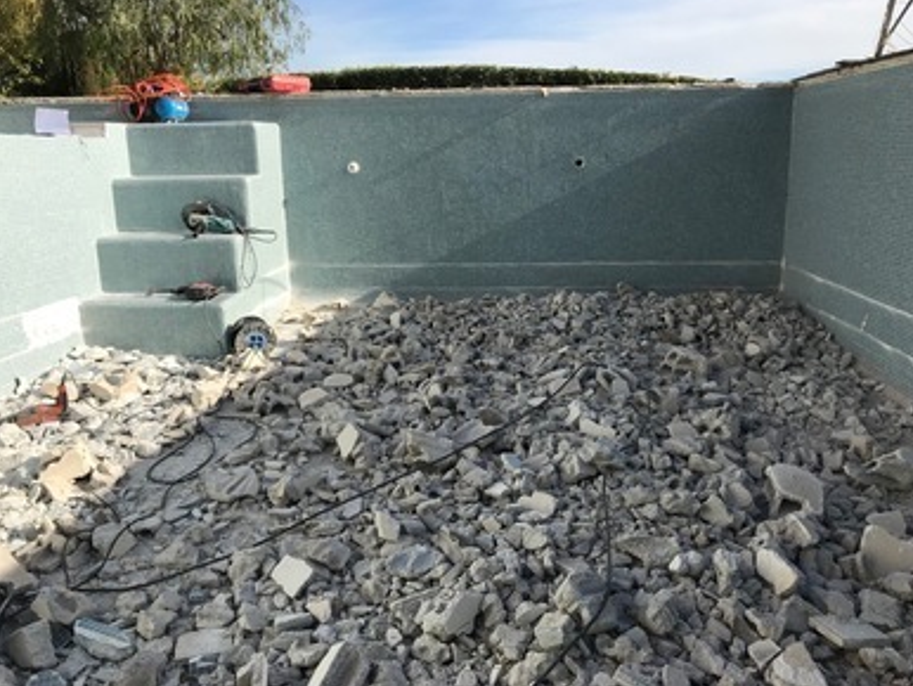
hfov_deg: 61.6
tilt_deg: -11.5
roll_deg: +1.6
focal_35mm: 29
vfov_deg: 48.3
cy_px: 338
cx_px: 464
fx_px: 765
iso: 20
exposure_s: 1/2283
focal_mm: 3.99
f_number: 1.8
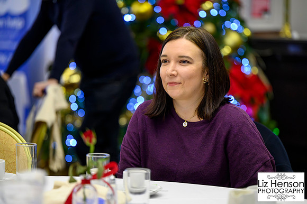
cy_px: 102
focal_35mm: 125
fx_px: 1065
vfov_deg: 11.0
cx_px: 154
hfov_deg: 16.4
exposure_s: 1/200
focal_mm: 125
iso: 12800
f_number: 2.8
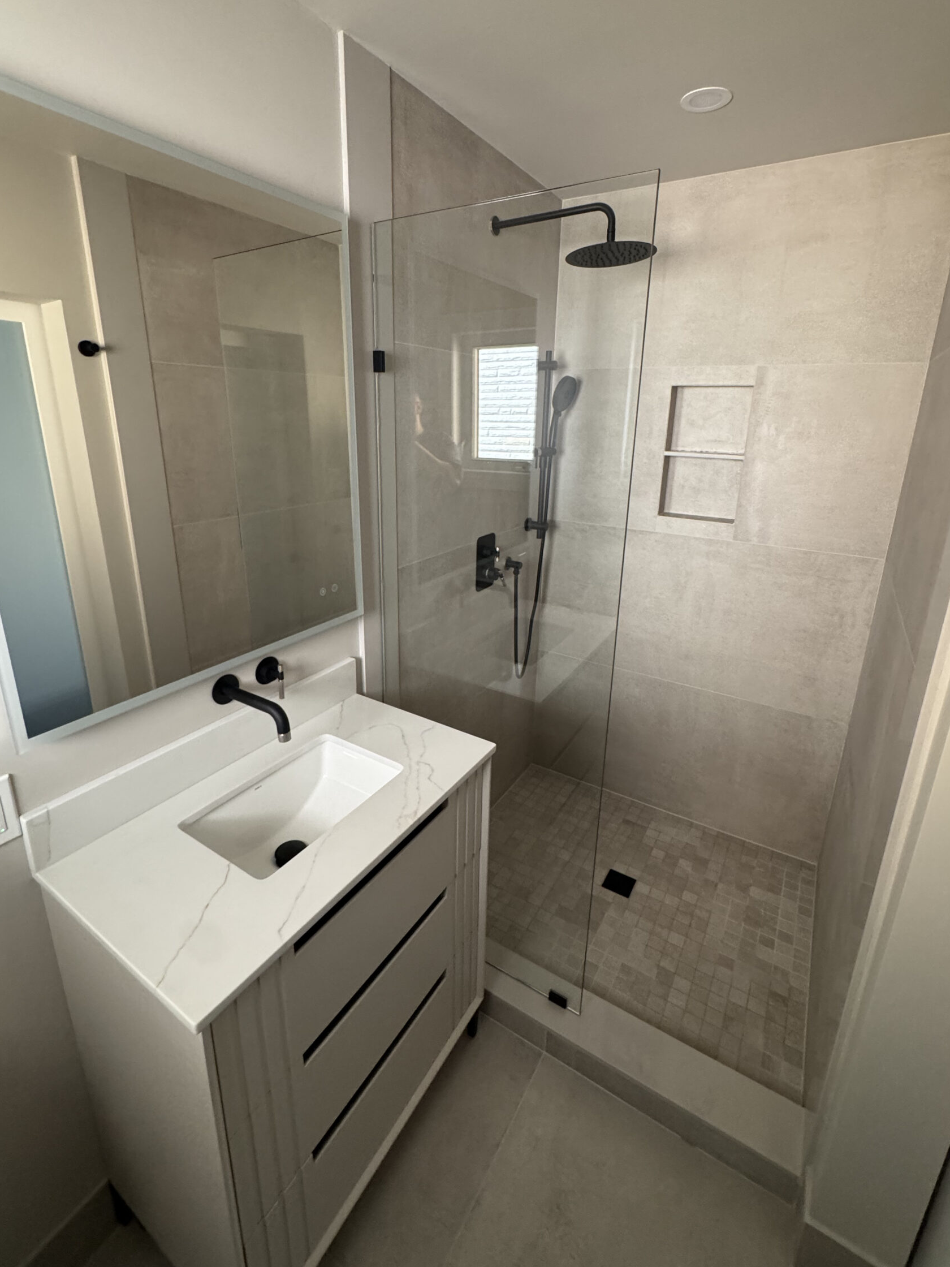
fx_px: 585
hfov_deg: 78.1
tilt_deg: -15.5
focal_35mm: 16
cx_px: 473
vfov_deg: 94.2
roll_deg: -1.3
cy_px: 574
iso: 320
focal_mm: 2.22
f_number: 2.2
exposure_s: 1/72
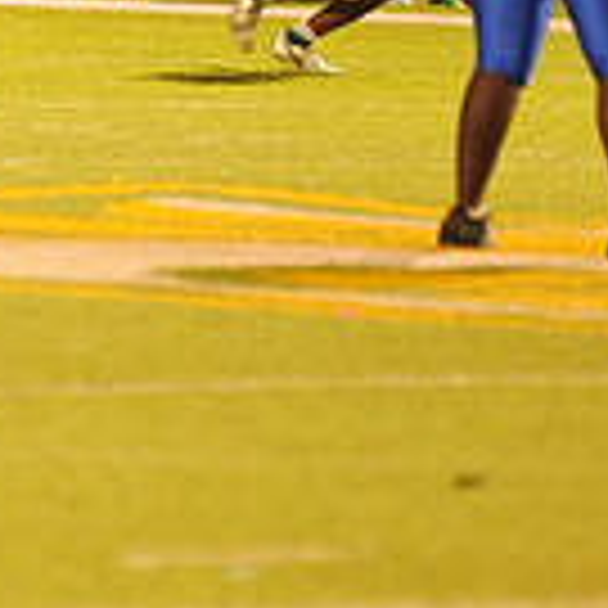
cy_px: -126
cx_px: -635
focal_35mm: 729
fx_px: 14486
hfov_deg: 2.4
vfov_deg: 2.4
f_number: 3.5
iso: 3200
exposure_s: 1/160
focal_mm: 200
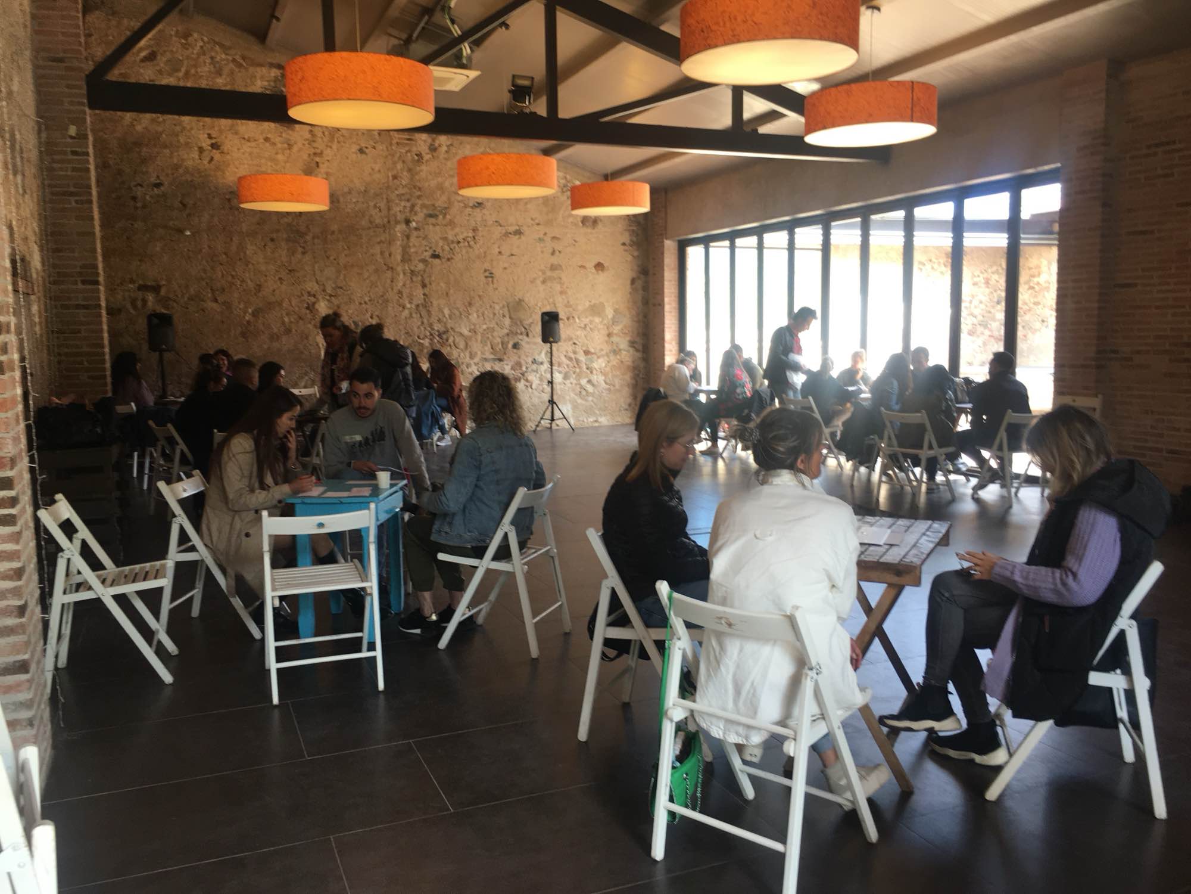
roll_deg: +0.7
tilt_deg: -6.8
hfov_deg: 61.7
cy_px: 447
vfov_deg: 48.2
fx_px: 998
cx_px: 596
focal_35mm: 29
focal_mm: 4.15
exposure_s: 1/50
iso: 32
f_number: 2.2
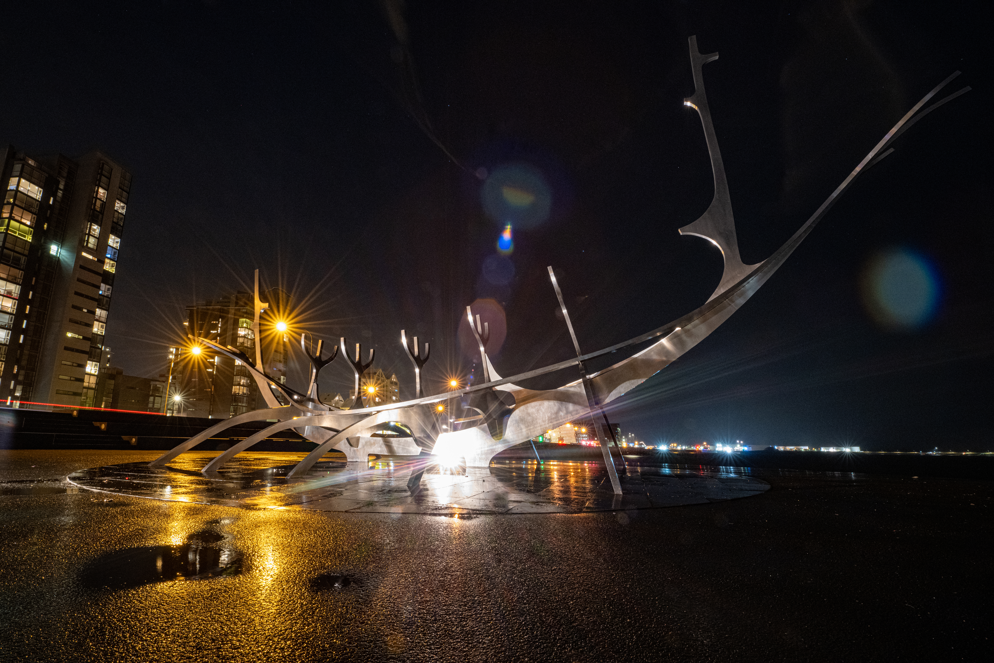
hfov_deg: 104.3
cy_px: 332
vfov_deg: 81.2
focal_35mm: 14
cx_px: 497
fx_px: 387
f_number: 16
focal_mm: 14
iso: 1600
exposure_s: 6
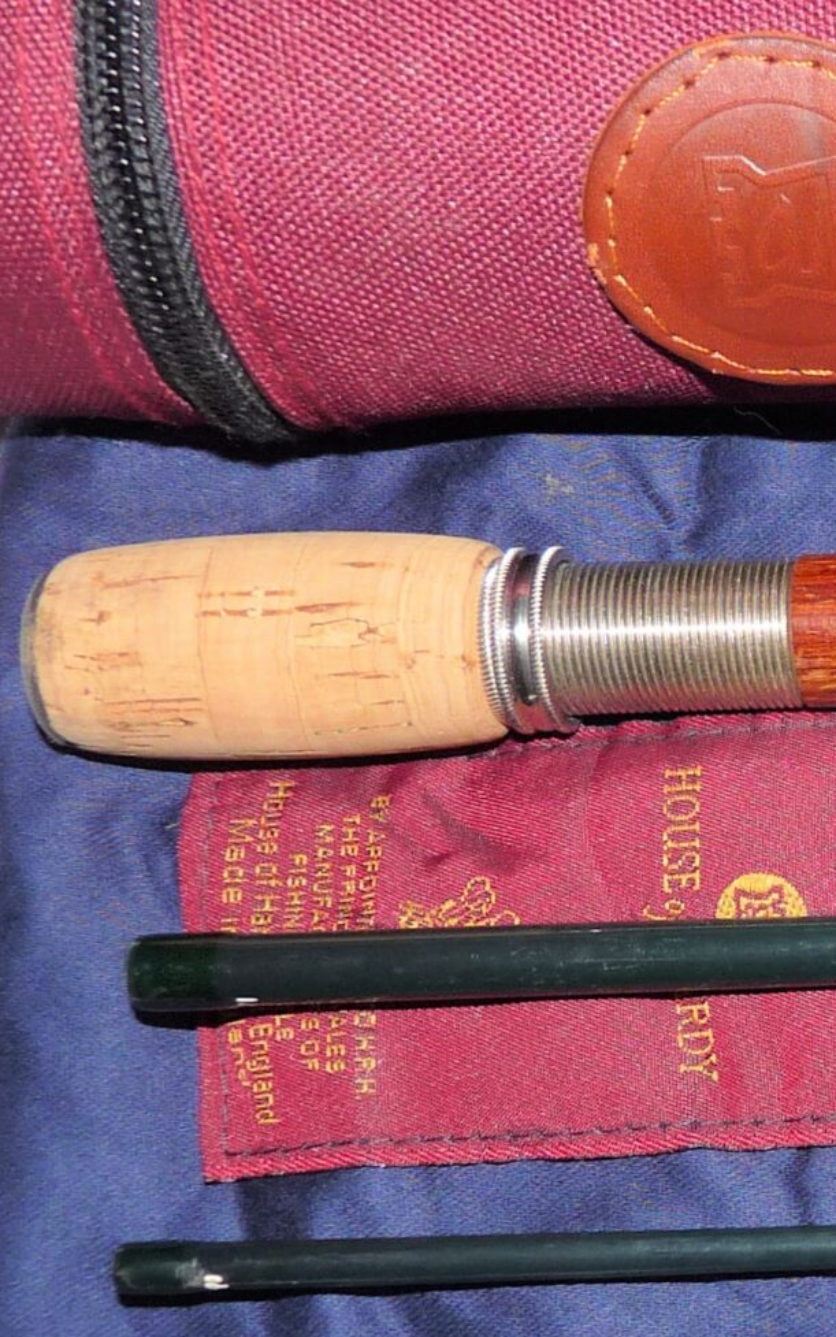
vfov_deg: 27.4
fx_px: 2733
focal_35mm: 75
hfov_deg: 15.0
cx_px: 1521
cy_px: 832
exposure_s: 1/30
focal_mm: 4.8
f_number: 2.8
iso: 100
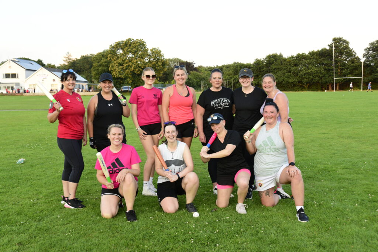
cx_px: 189
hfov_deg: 46.4
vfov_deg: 31.9
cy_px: 126
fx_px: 441
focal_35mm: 42
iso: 1600
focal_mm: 42
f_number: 8
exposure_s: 1/250
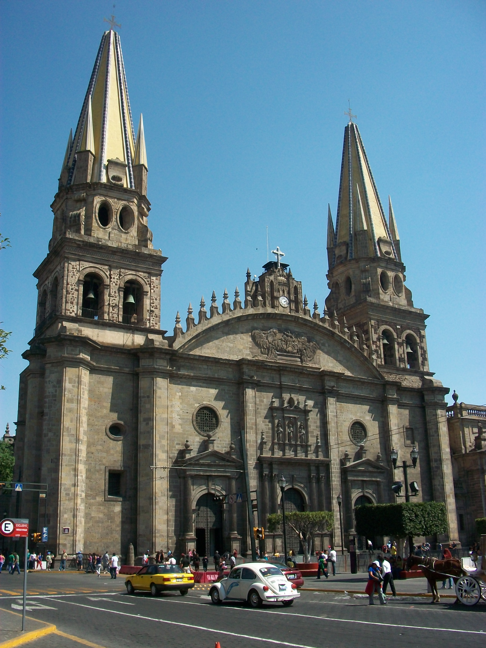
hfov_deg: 41.8
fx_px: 636
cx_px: 243
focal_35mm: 34
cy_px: 324
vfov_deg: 54.0
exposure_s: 1/400
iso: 80
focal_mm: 5.7
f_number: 5.5
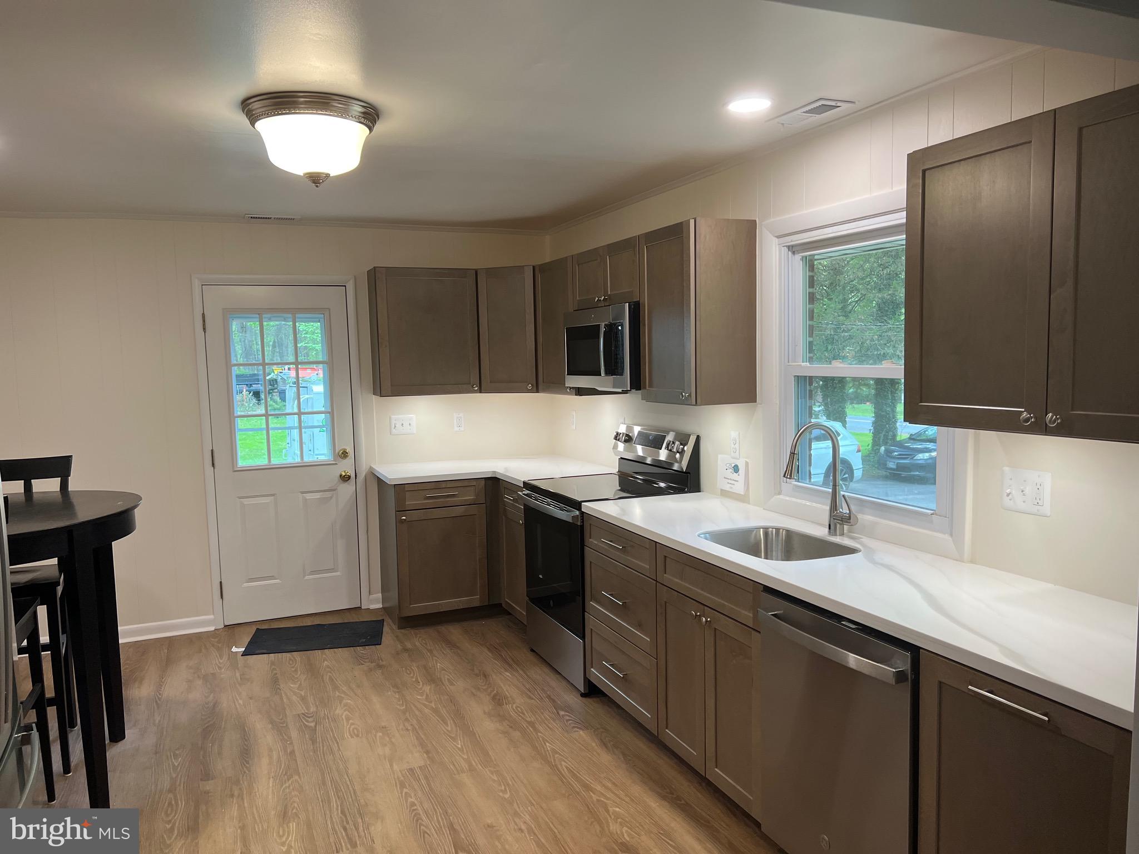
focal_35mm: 26
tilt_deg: -5.2
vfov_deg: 53.1
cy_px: 427
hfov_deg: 67.3
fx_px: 856
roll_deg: +1.2
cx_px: 570
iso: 125
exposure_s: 1/120
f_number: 1.5
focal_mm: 5.7
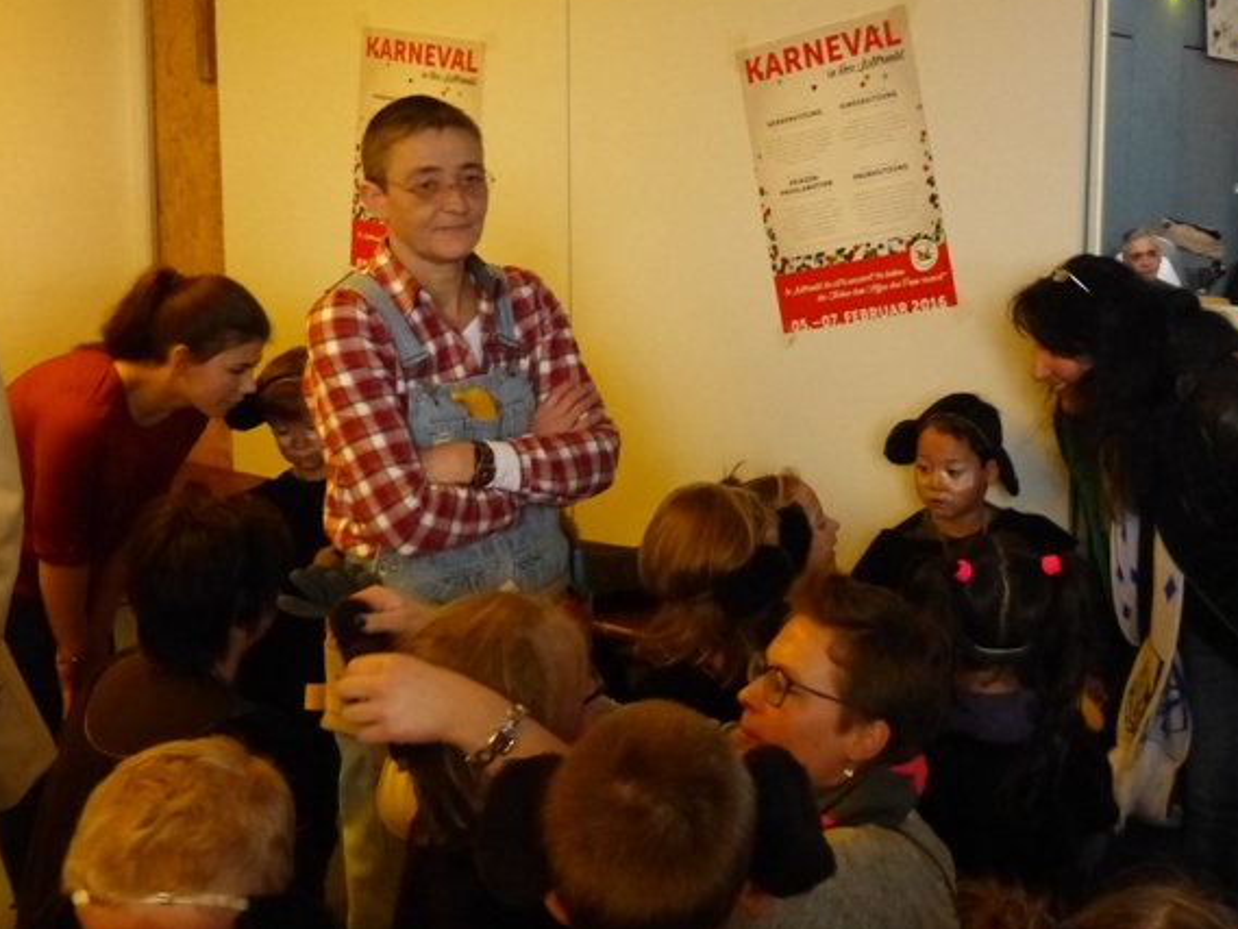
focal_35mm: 45
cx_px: 853
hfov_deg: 41.4
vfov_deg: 32.1
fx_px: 1610
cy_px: 359
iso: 800
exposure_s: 1/60
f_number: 2.8
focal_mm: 5.7
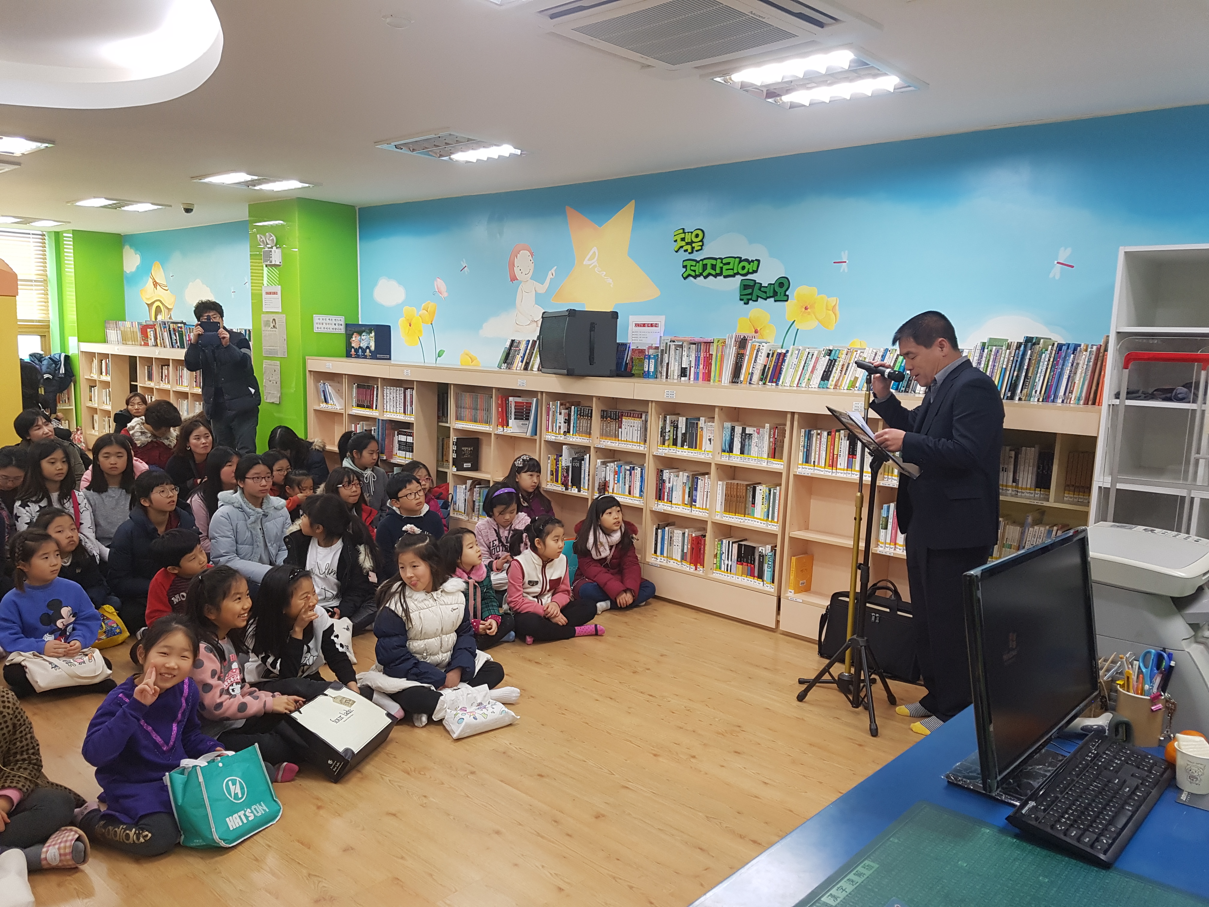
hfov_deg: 67.3
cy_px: 454
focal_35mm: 26
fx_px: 908
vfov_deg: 53.1
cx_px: 604
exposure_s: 1/60
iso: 100
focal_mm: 4.2
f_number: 1.7
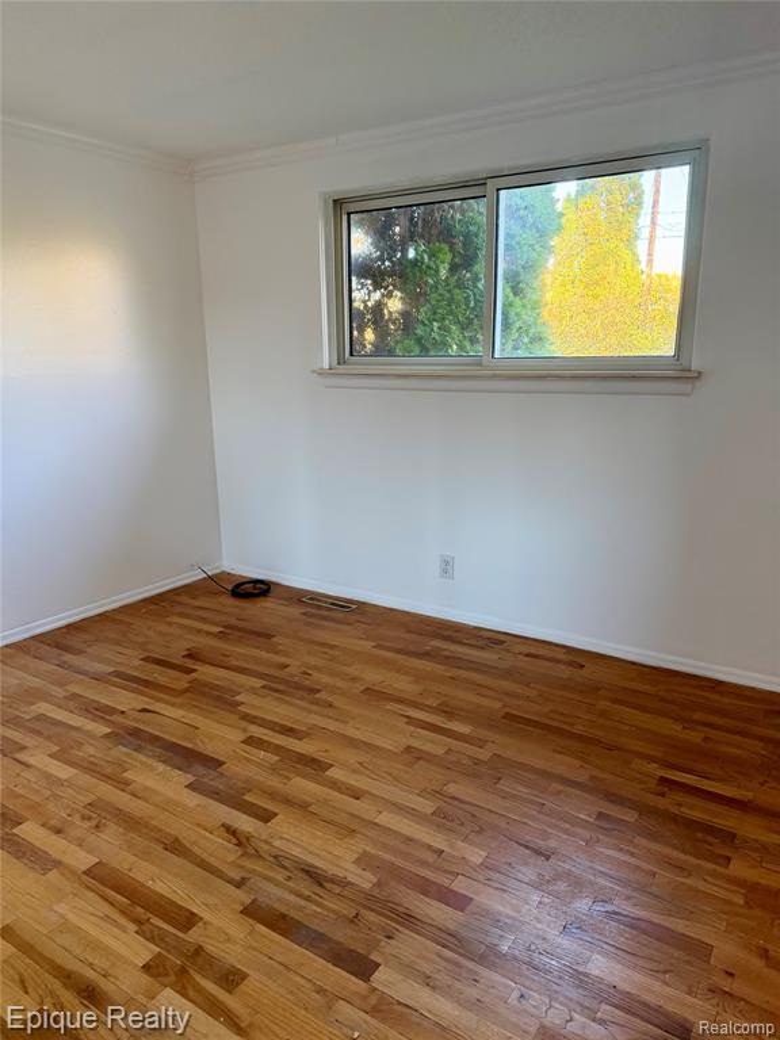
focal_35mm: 24
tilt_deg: -15.1
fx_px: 721
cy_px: 520
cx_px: 390
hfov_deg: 56.8
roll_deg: +0.8
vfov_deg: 71.6
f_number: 1.78
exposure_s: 1/78
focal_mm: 6.76
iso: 200
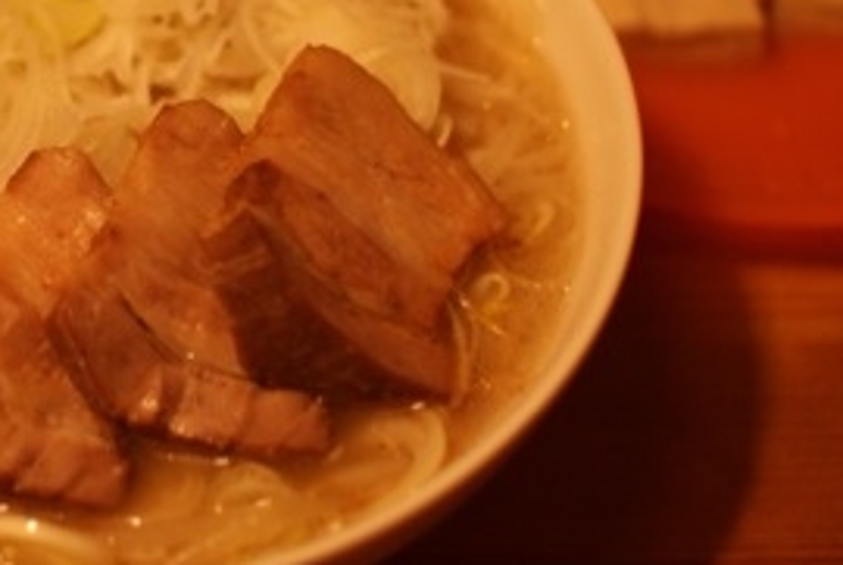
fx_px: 1876
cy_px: 189
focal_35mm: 80
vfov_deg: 17.1
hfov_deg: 24.7
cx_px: 122
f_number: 1.7
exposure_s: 1/100
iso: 400
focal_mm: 30
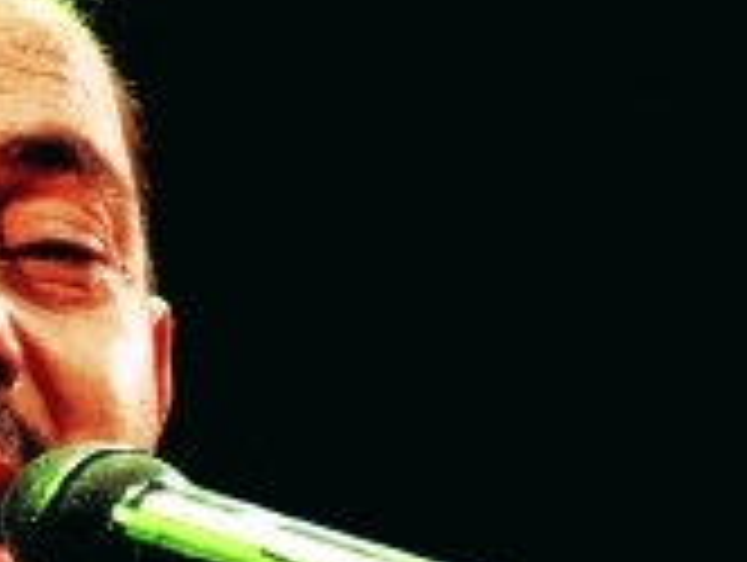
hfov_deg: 1.8
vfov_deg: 1.3
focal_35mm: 1112
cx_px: -122
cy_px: 499
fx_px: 24031
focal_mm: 200
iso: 1600
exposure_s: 1/125
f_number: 5.6
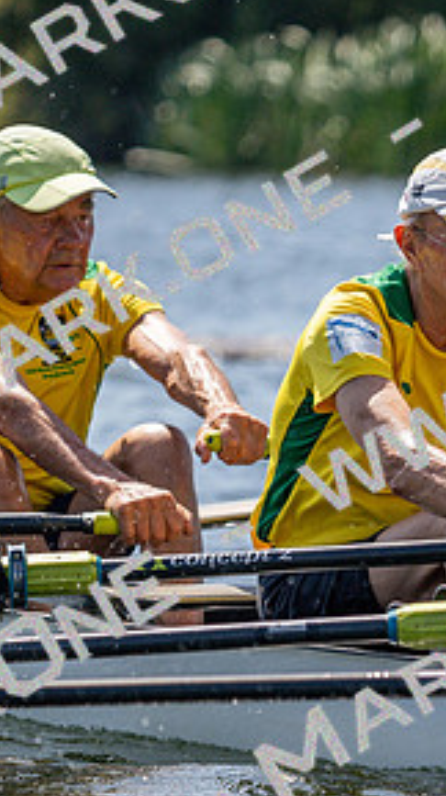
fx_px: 11889
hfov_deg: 2.1
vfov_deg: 3.8
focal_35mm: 564
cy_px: 519
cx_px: 639
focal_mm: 268
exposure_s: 1/2000
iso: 320
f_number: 5.6
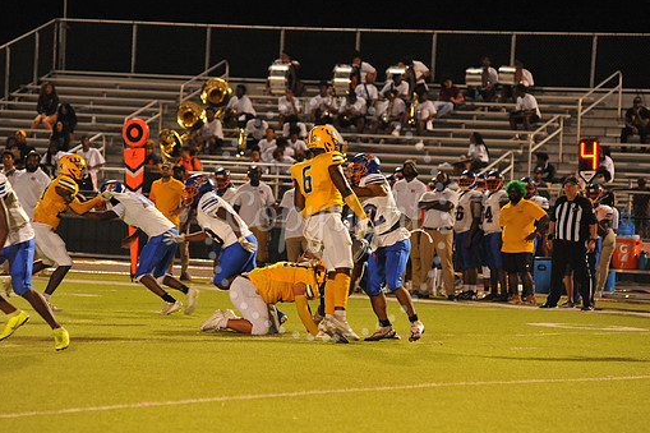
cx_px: 326
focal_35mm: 228
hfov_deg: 9.0
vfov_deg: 6.0
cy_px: 218
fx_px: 4115
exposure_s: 1/160
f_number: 5
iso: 3200
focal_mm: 200
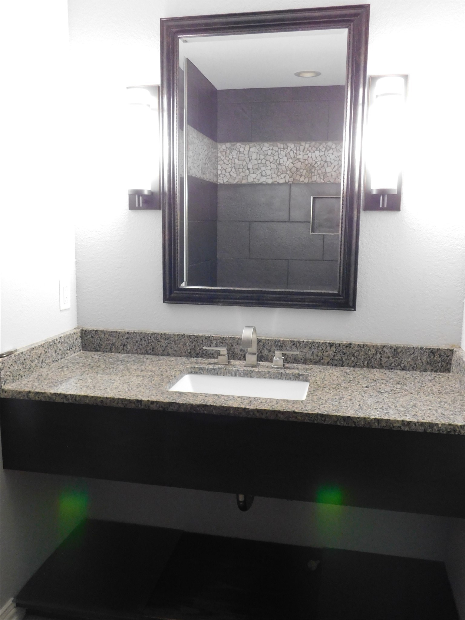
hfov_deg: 46.8
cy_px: 310
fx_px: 537
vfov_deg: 60.0
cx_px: 232
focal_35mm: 30
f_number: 3.2
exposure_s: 1/13
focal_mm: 5.3
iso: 400
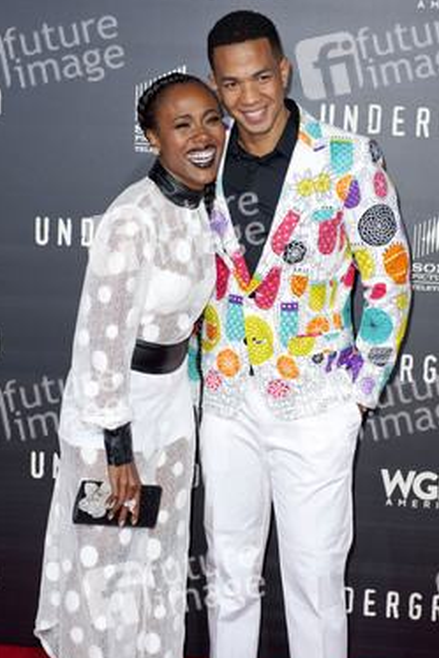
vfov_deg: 27.0
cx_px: 227
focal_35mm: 75
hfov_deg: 18.2
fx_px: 1370
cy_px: 323
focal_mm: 70
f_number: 4.5
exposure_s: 1/400
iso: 800
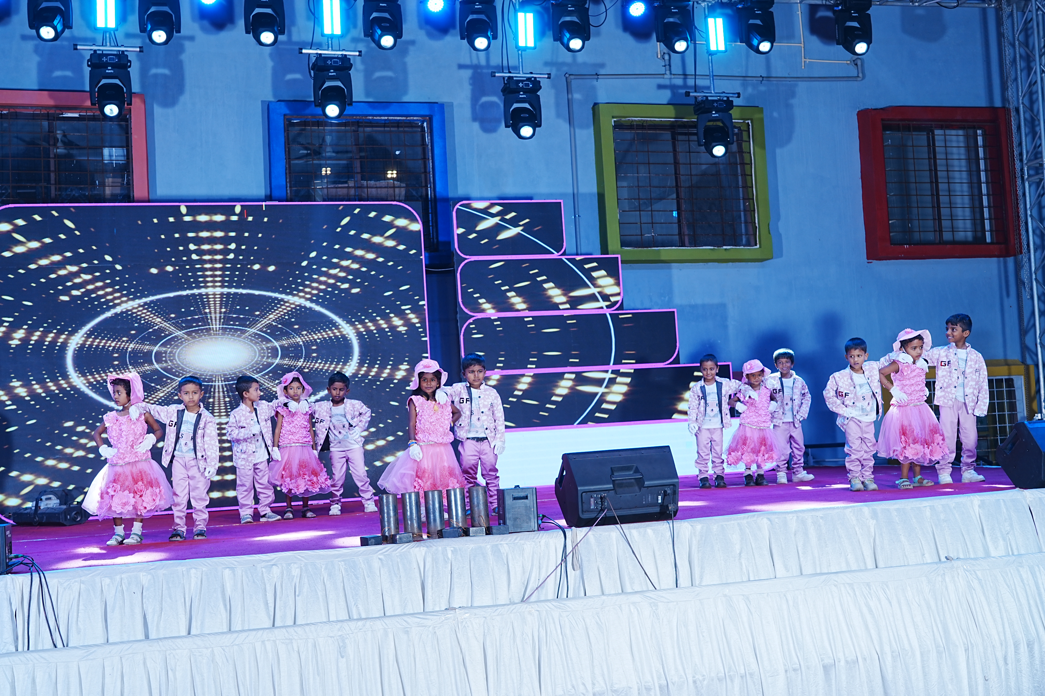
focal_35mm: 43
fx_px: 1248
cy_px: 348
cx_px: 522
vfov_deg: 31.2
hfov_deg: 45.4
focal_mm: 43
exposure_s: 1/125
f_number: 5.6
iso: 200
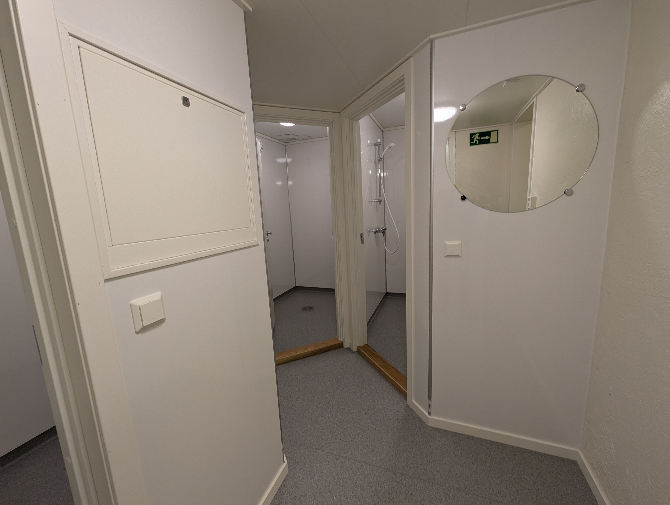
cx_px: 335
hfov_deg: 106.1
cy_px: 252
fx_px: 252
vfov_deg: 90.1
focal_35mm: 13
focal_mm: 1.95
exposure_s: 1/25
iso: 56
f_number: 2.2
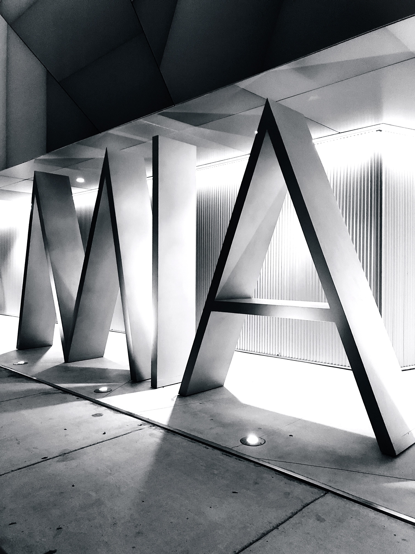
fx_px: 448
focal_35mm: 28
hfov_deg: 49.7
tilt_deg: +0.3
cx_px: 208
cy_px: 277
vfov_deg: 63.4
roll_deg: -0.1
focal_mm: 4
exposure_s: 1/40
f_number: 1.8
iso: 320
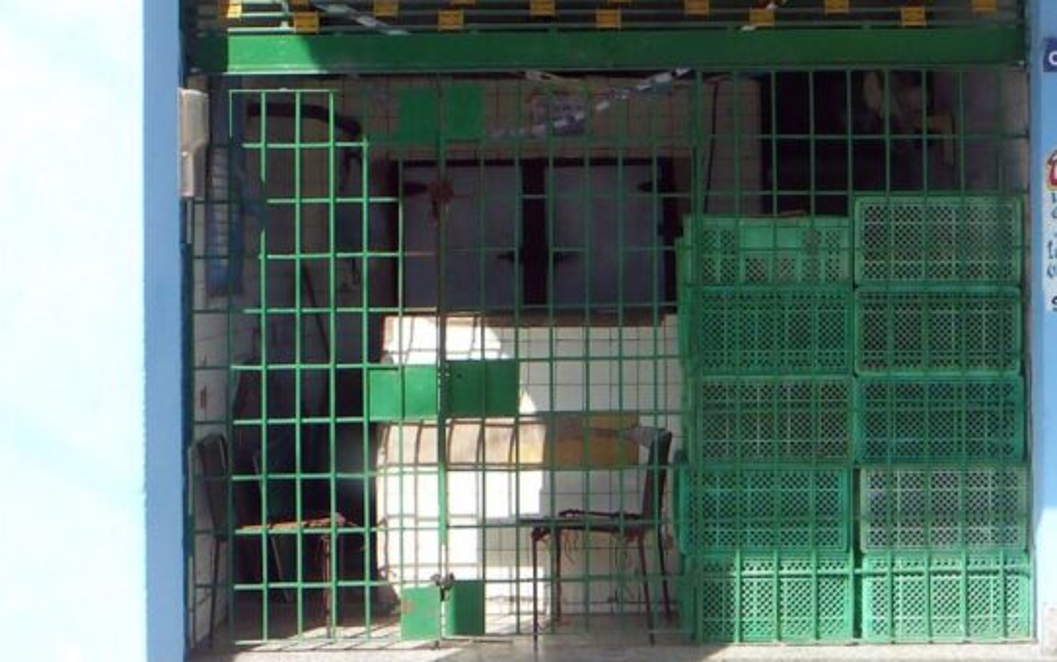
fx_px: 1729
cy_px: 231
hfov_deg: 33.6
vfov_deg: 21.6
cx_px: 716
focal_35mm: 60
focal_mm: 7.3
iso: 500
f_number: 6.3
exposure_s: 1/500
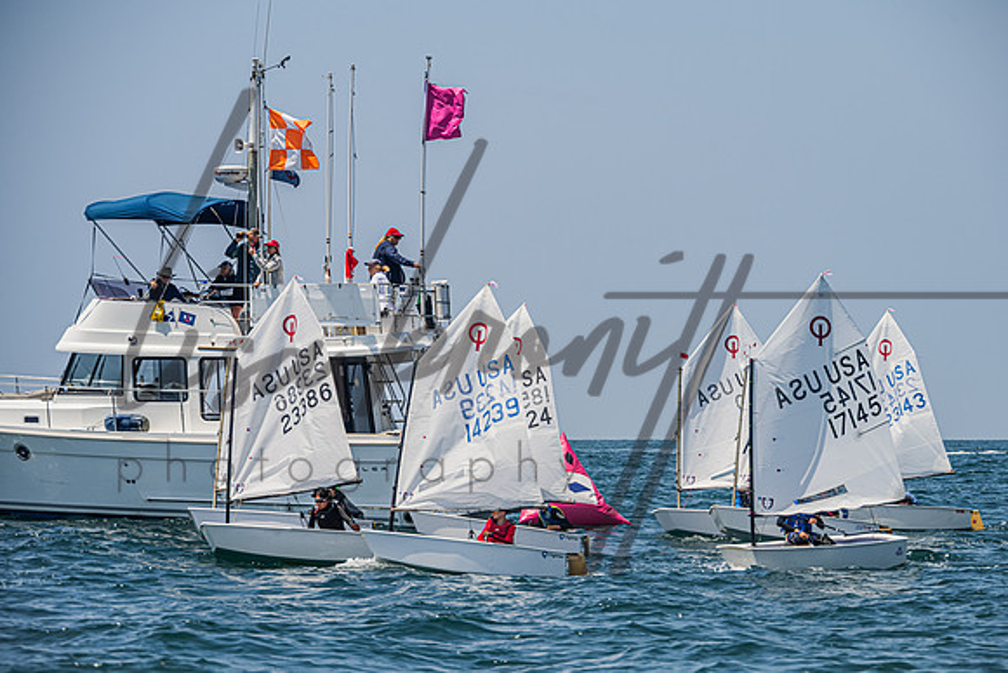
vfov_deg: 8.1
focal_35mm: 169
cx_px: 550
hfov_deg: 12.1
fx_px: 4739
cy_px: 367
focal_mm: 155
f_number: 7.6
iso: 250
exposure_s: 1/1250
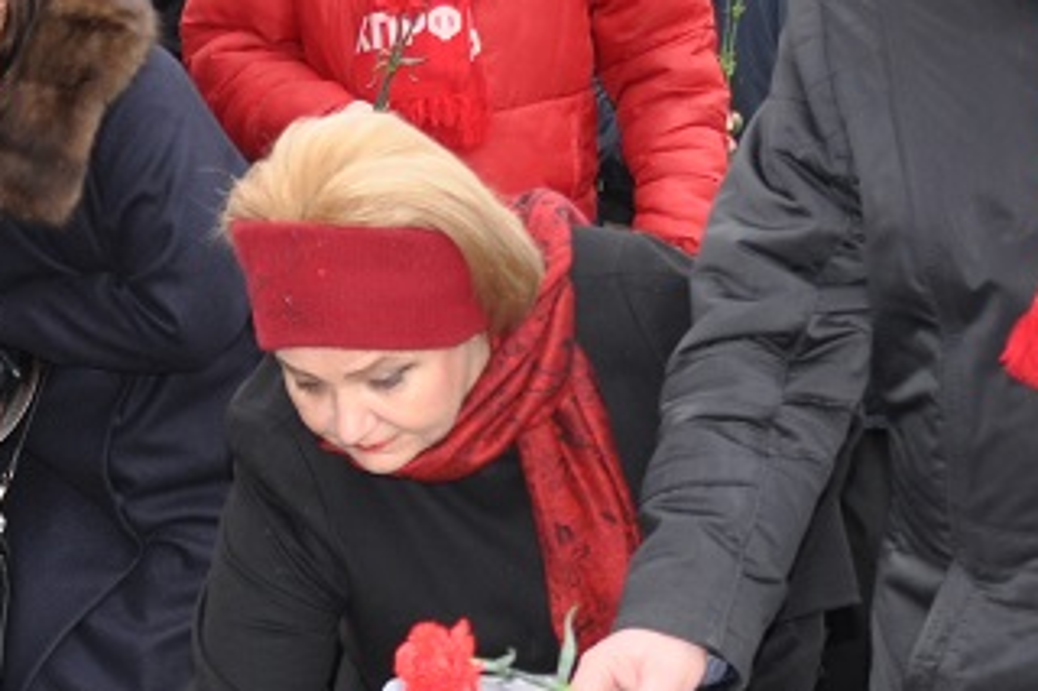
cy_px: 587
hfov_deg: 15.5
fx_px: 3804
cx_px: 396
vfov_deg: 10.3
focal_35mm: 132
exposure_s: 1/200
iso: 200
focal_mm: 22
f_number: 4.5
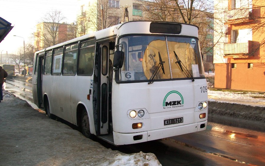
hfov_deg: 50.4
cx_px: 132
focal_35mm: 39
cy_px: 79
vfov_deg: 32.7
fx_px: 282
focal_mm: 6
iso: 64
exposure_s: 1/200
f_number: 2.7
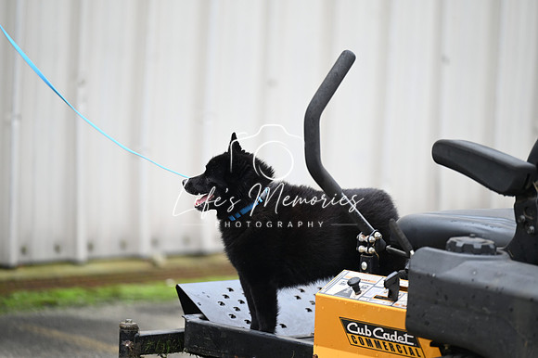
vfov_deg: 6.9
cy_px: 179
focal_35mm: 200
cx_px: 269
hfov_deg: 10.3
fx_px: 2987
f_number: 2.8
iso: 640
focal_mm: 200
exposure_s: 1/1000
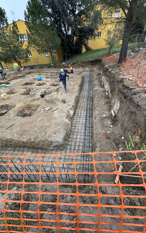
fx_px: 96
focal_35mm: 15
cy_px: 116
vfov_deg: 101.5
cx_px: 78
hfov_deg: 74.7
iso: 40
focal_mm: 2.22
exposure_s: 1/186
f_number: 2.2
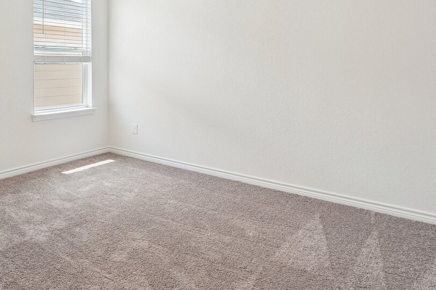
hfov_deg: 58.4
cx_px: 104
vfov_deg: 42.1
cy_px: 68
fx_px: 363
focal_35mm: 30
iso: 500
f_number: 8
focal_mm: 15
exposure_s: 1/30
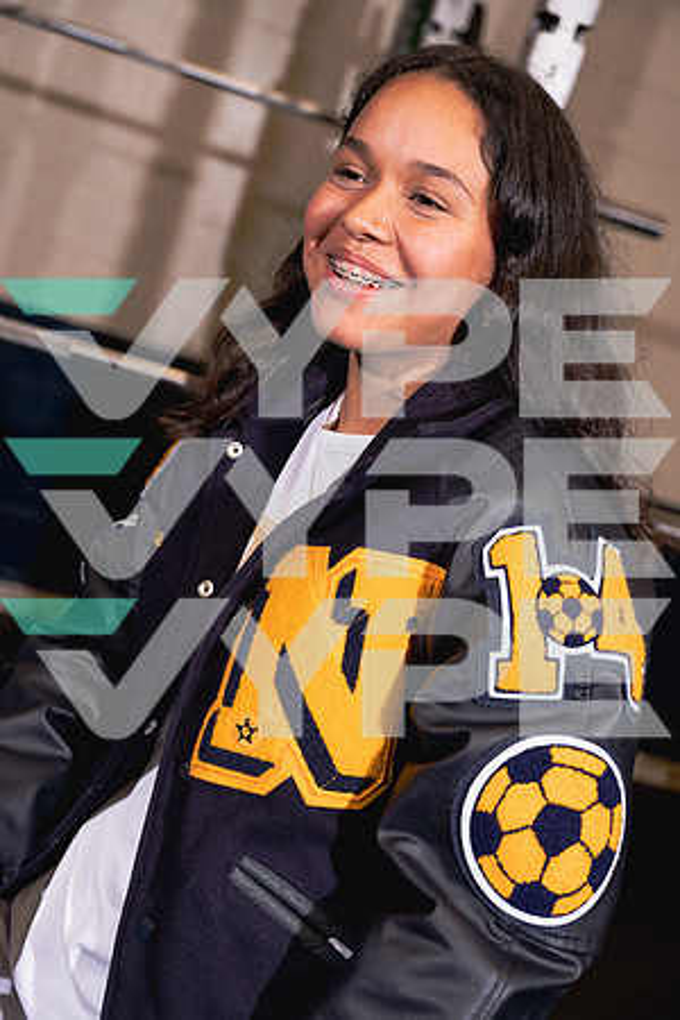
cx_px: 340
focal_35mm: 50
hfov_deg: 27.0
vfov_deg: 39.6
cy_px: 510
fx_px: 1417
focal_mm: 50
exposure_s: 1/250
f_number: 4
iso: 500
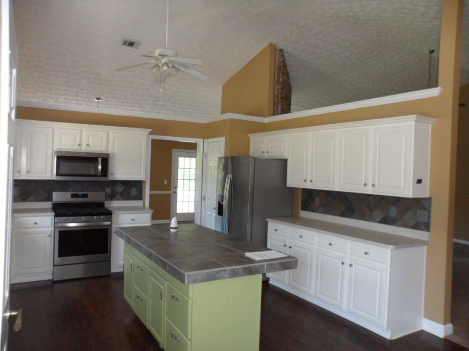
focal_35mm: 26
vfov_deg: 53.1
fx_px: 352
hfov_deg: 67.3
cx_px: 234
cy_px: 176
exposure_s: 1/45
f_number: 3.3
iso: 200
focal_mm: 4.9
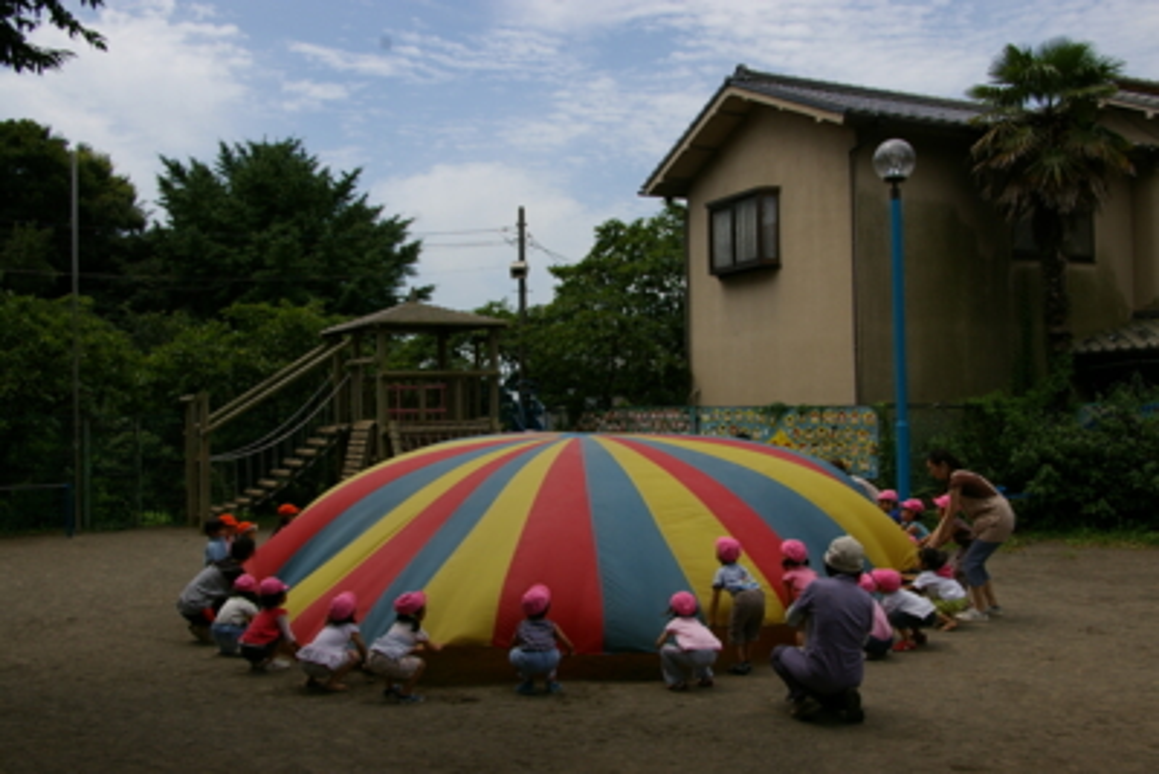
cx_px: 580
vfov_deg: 38.4
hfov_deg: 55.1
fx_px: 1111
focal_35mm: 34
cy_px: 387
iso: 200
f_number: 8
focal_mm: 23
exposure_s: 1/500
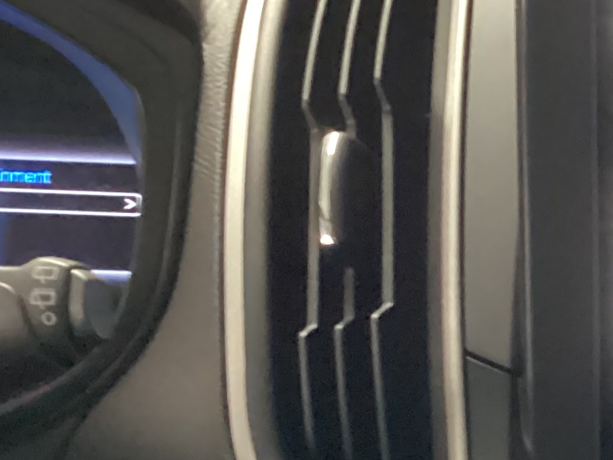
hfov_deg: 15.9
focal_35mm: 112
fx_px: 1984
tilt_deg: -28.3
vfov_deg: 12.8
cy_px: 617
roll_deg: -5.2
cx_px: 959
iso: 800
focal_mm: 3.3
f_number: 2.4
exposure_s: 1/17
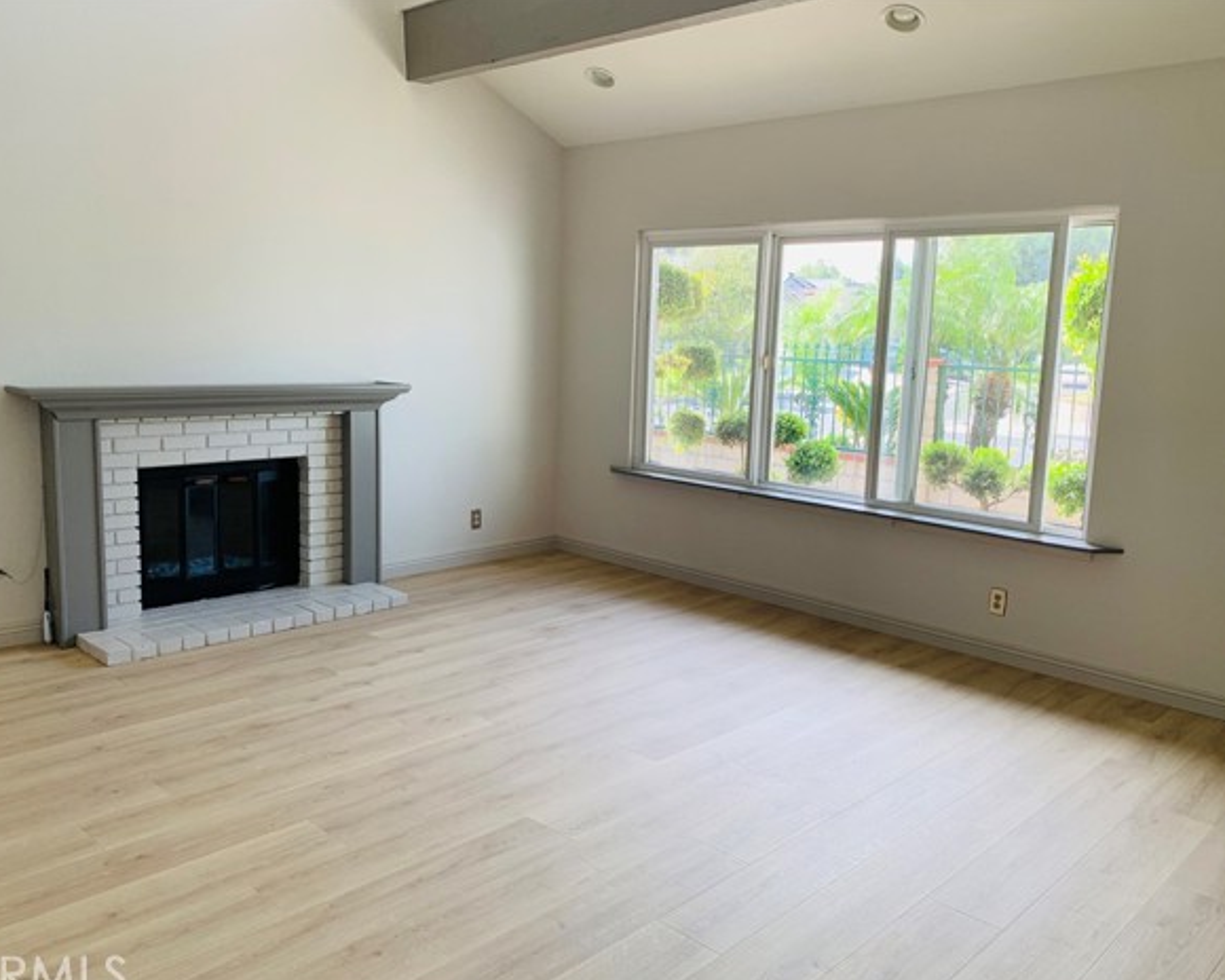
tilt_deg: -8.9
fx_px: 1015
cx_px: 615
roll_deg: -2.7
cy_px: 498
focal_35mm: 28
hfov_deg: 62.2
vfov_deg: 51.5
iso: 32
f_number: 1.8
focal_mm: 4.25
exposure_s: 1/121
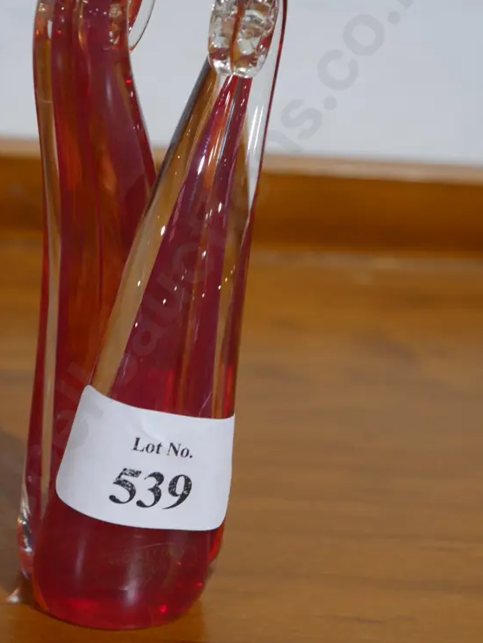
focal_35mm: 80
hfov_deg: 18.4
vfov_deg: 24.4
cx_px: 171
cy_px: 291
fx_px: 1487
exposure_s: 1/60
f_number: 5.4
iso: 800
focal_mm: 29
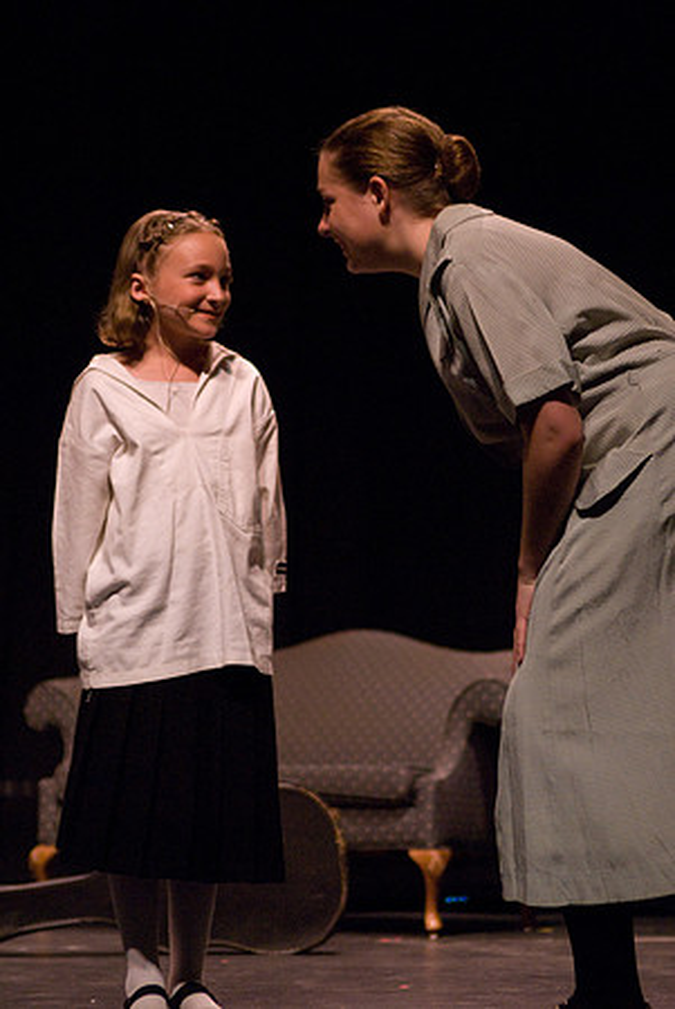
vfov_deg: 17.0
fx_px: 3367
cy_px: 504
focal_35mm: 120
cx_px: 338
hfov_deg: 11.4
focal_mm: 80
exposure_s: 1/200
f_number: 2.8
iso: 1600
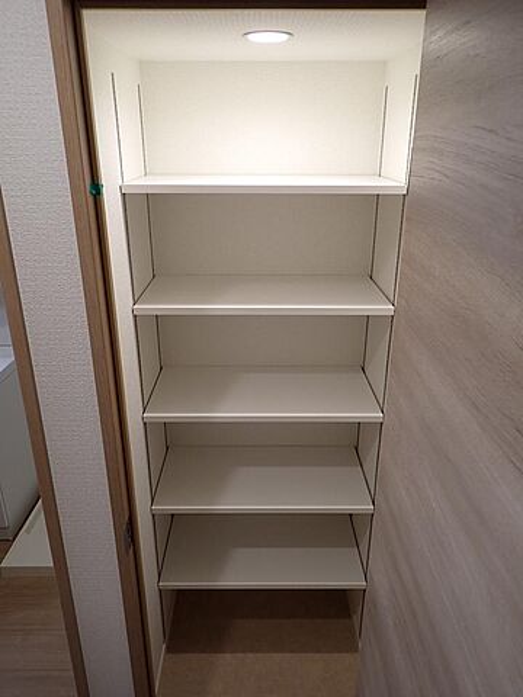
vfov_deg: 69.4
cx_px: 262
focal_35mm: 25
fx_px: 504
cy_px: 348
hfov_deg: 54.9
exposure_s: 1/100
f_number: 2
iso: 200
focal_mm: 4.5
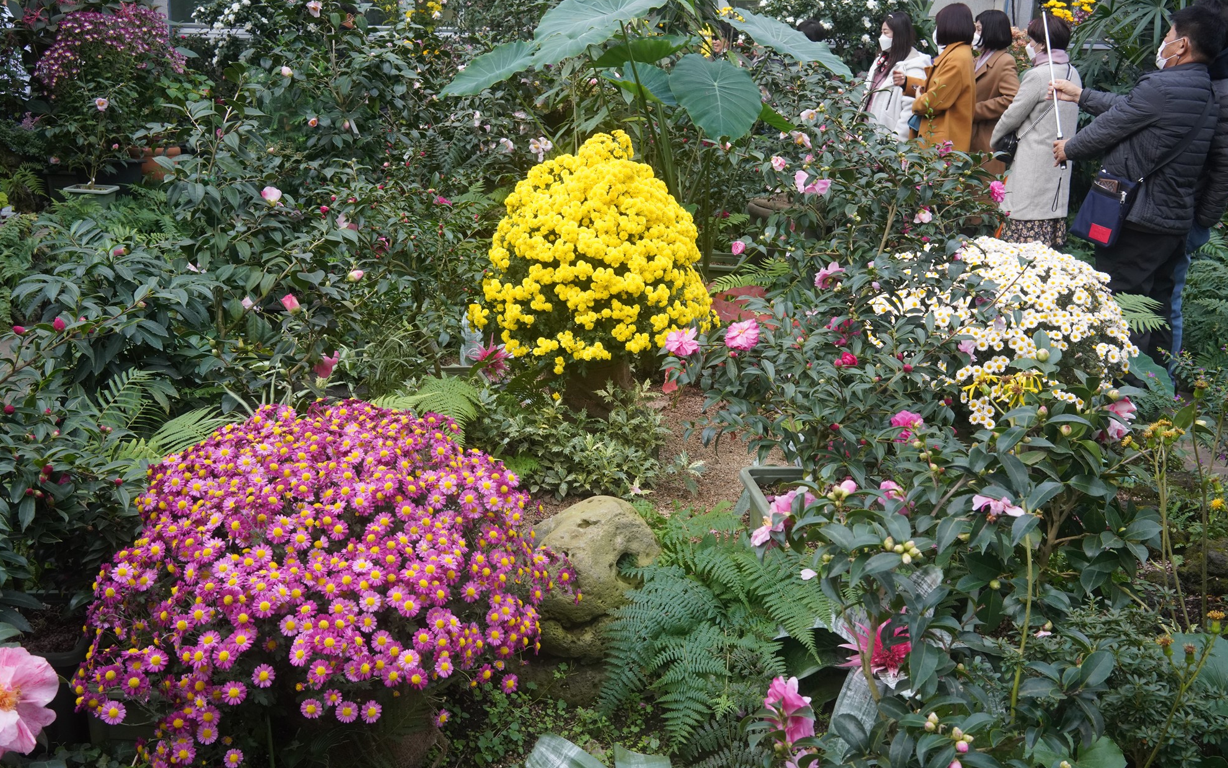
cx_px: 616
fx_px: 1205
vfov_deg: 35.3
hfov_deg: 54.0
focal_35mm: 36
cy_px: 385
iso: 1600
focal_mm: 35
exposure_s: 1/100
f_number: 13
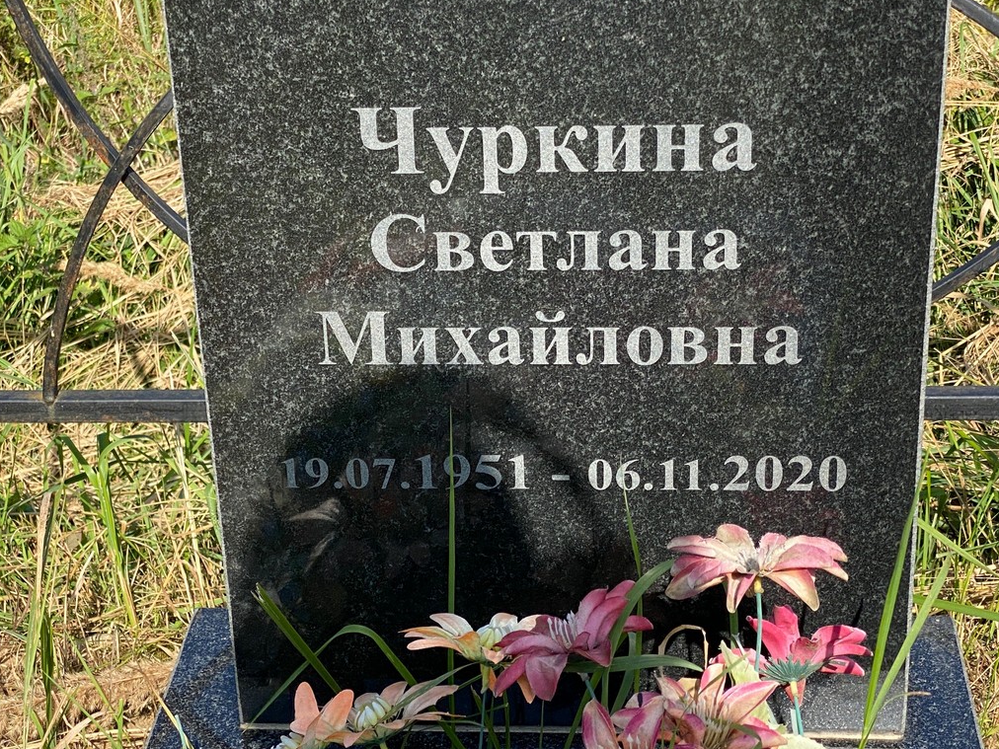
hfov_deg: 26.3
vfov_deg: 19.9
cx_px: 443
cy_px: 463
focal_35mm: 74
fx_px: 2136
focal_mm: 6
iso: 20
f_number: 2
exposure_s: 1/940
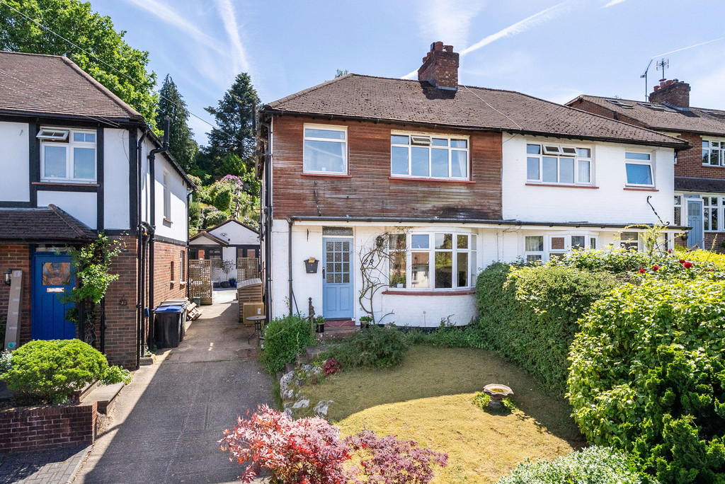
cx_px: 362
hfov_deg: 94.9
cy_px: 242
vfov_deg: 72.1
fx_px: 332
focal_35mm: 16
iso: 2000
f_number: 7.1
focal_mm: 16.5
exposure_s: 1/5000
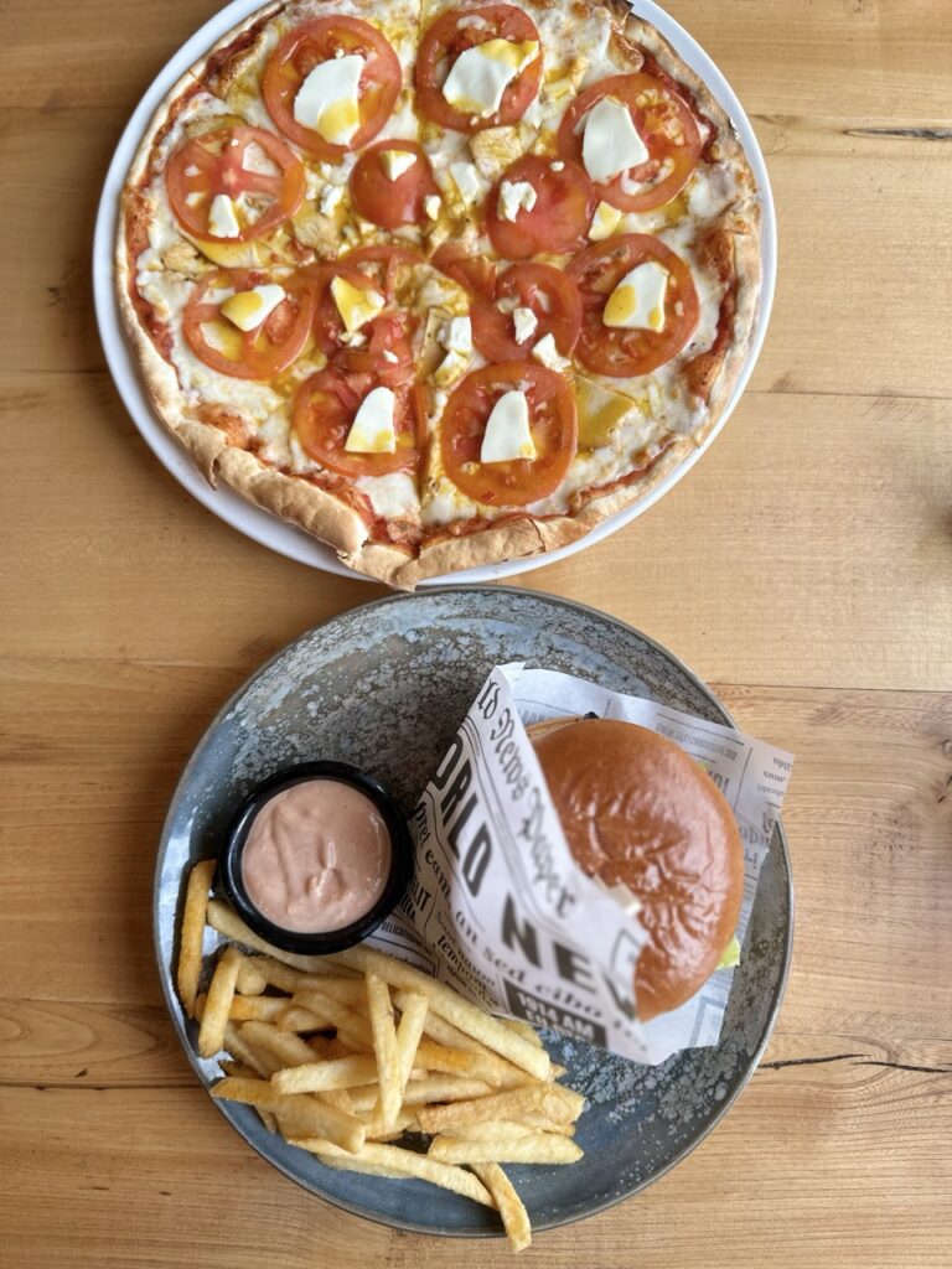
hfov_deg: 56.8
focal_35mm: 24
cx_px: 476
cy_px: 634
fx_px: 880
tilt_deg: -85.3
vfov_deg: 71.6
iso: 64
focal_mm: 6.86
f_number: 1.78
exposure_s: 1/121
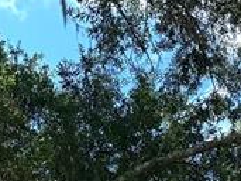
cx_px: 235
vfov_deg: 8.6
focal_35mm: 144
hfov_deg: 13.5
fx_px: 1002
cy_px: 532
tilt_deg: +2.4
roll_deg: -0.3
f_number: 1.78
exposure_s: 1/2710
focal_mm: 6.76
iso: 80
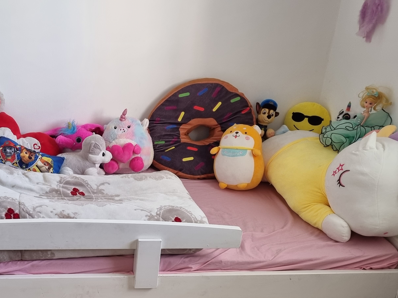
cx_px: 85
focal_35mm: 43
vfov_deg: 33.2
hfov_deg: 42.1
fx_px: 494
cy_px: 207
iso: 320
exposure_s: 1/100
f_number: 1.8
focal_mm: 5.4
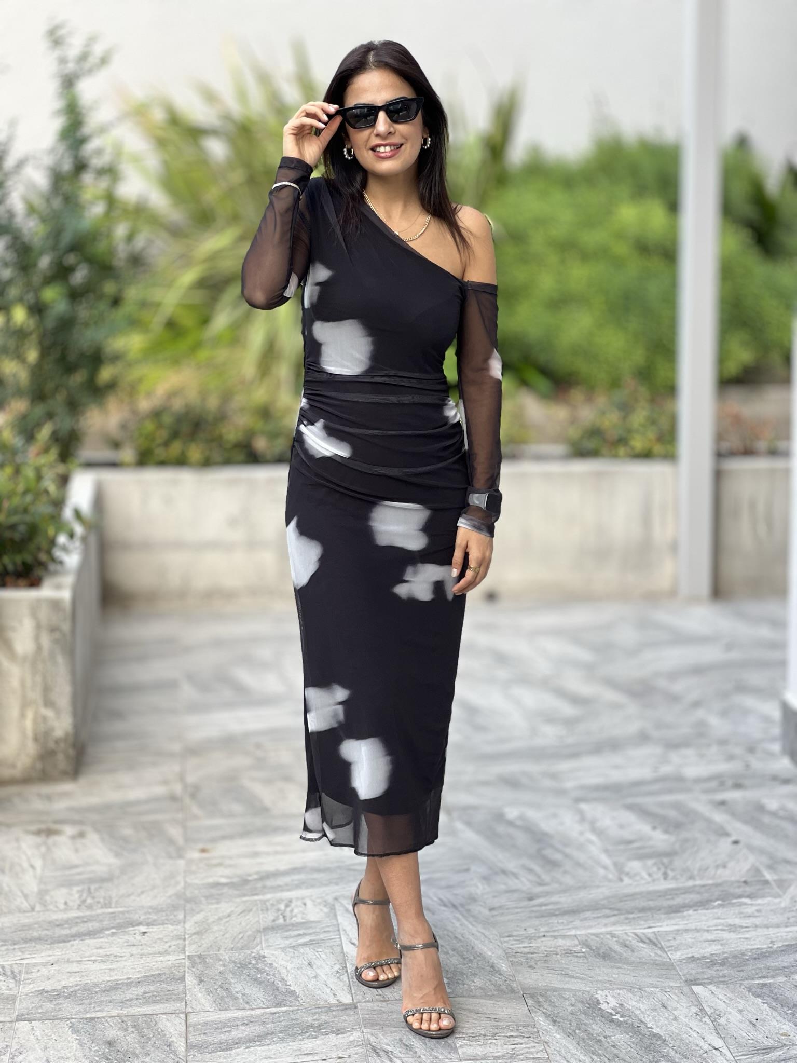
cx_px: 398
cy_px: 532
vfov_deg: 25.3
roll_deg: +0.8
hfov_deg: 19.1
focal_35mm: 77
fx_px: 2364
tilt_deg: -8.3
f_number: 2.8
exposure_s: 1/121
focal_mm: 9
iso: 50
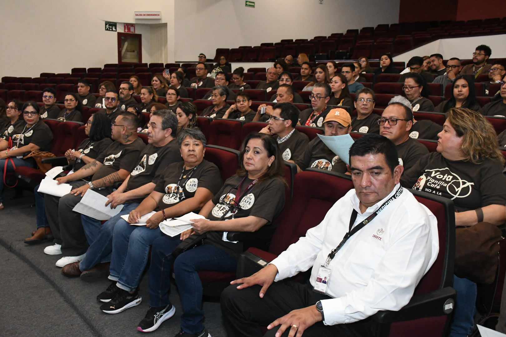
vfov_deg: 38.9
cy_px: 168
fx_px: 478
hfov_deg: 55.8
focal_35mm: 34
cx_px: 253
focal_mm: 23
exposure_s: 1/125
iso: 6400
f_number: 6.3
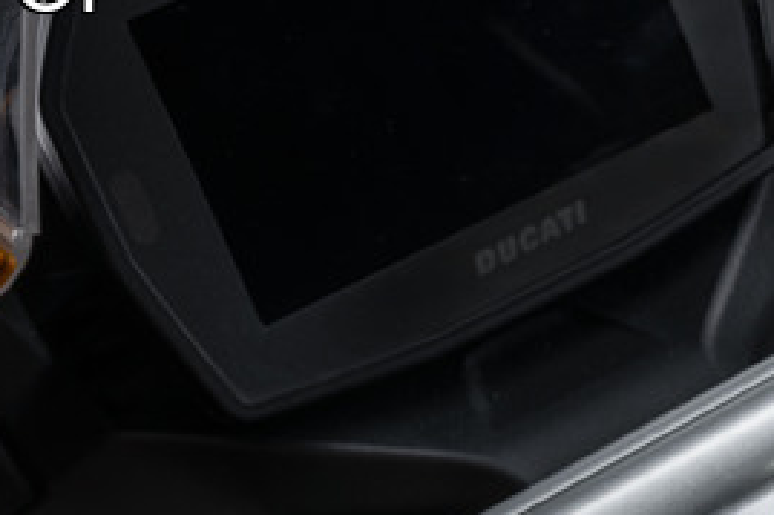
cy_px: 676
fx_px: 3115
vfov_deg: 9.3
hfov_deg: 13.9
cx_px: 806
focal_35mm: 145
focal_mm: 50
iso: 100
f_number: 11
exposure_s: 1/160
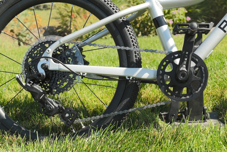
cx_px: 114
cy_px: 76
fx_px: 284
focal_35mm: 45
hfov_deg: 43.6
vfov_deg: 29.9
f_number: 5.6
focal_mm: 30
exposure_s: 1/400
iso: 125
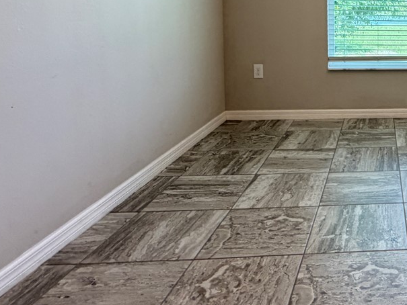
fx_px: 435
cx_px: 421
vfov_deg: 36.6
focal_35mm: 37
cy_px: 40
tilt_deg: -5.3
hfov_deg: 42.2
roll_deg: -0.7
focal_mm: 2.22
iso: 250
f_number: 2.2
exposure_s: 1/60
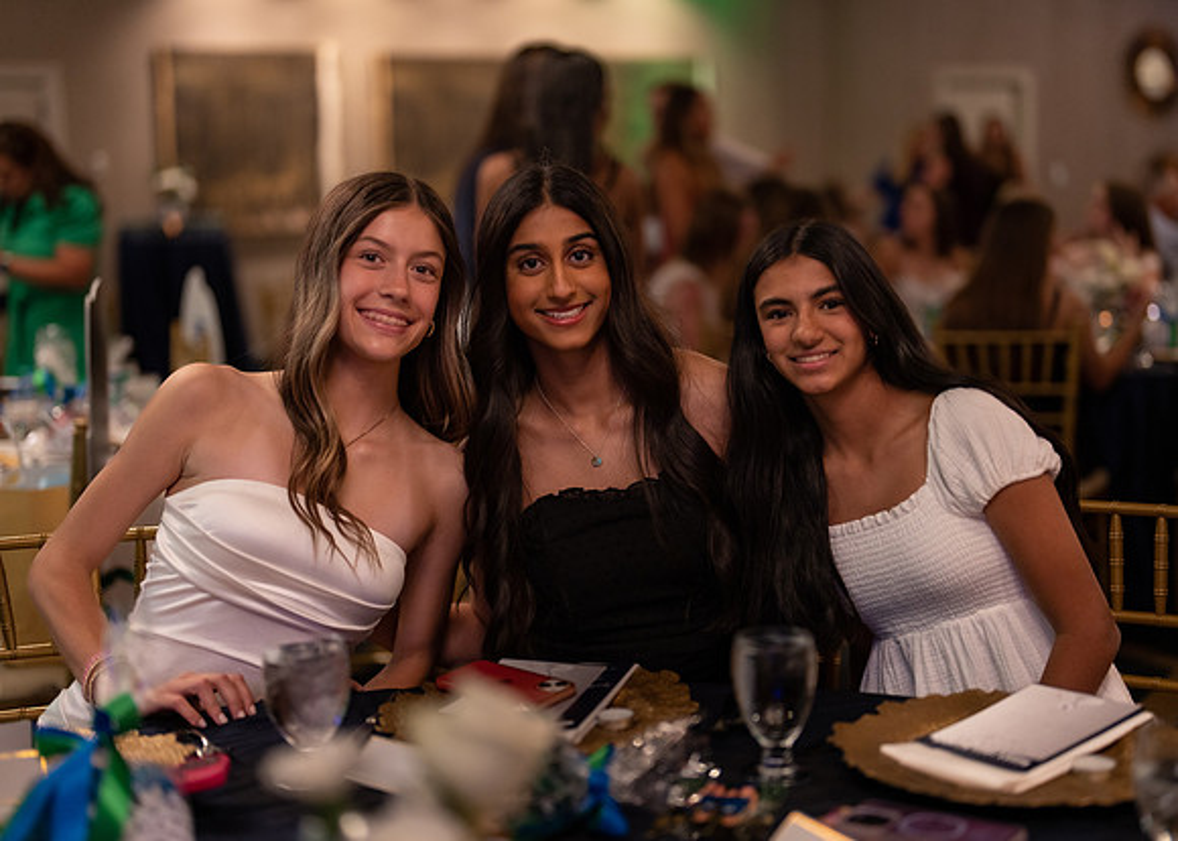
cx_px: 589
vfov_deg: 26.4
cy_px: 420
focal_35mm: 54
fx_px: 1791
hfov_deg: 36.4
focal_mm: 50
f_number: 1.2
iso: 1000
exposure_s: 1/400
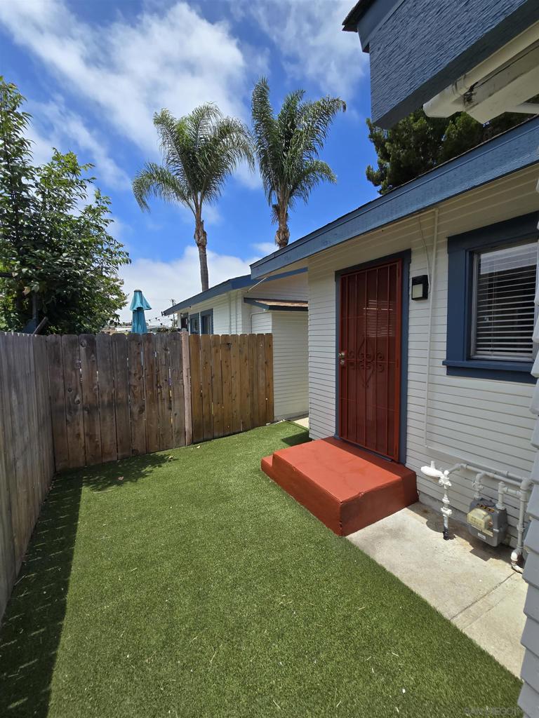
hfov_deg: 89.9
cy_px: 359
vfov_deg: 106.2
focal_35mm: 13
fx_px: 270
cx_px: 270
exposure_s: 1/2016
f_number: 2.2
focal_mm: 2.2
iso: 50
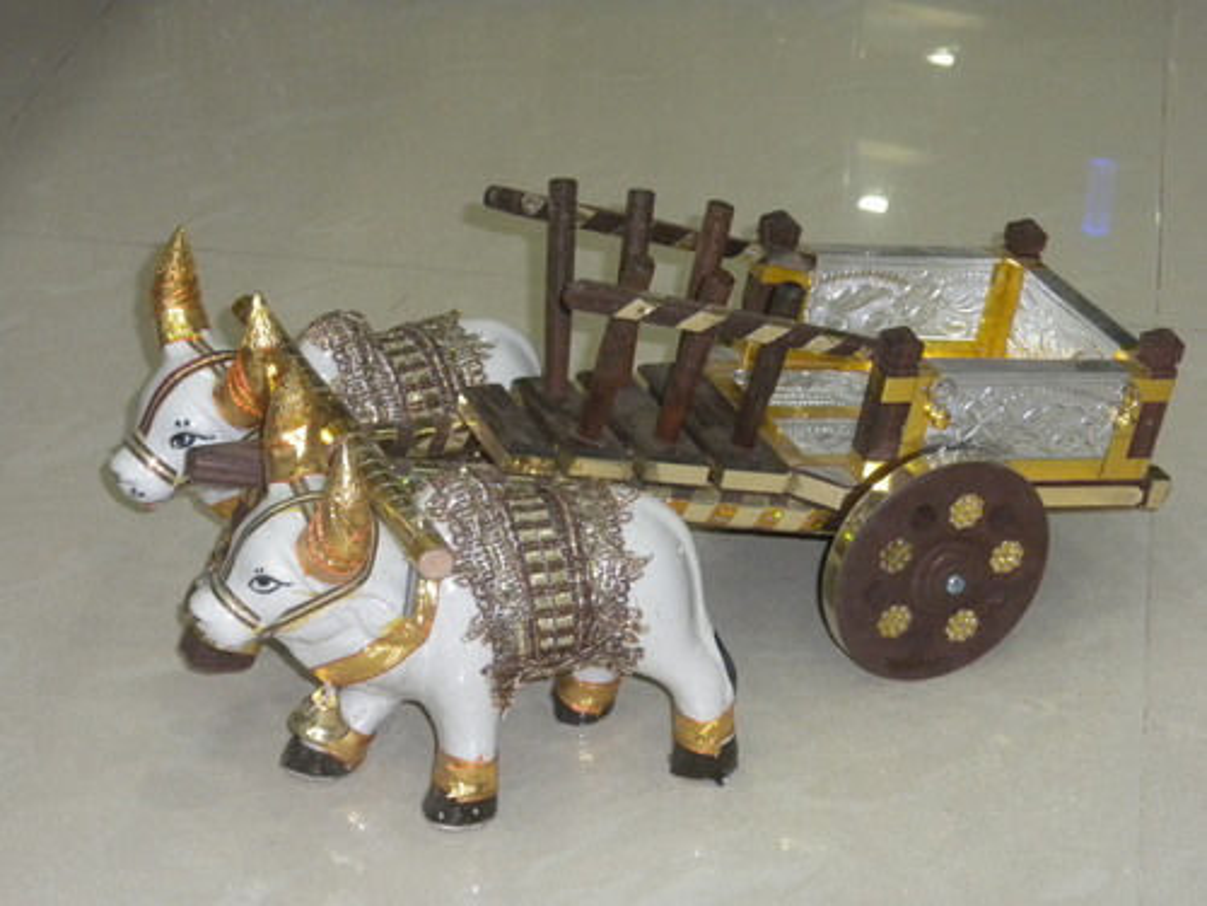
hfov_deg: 23.0
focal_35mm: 85
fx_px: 2964
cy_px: 453
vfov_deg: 17.4
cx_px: 604
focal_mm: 15
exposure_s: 1/30
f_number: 5.1
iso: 400
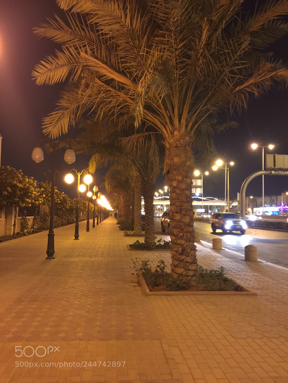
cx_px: 144
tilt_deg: +4.8
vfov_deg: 61.7
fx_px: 322
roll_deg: -0.7
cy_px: 192
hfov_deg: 48.2
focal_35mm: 29
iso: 100
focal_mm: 4.15
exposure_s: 1/4
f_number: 2.2
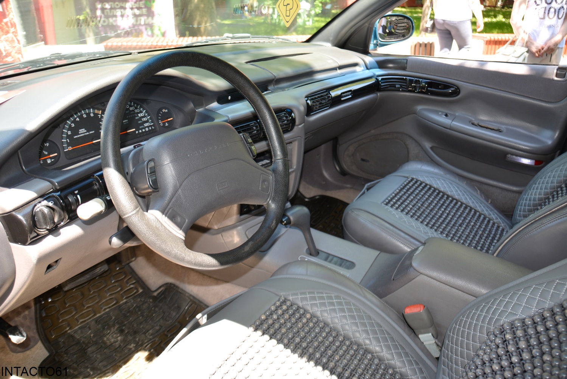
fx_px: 425
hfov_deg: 67.4
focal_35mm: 27
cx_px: 284
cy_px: 190
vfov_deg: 47.9
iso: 220
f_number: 3.5
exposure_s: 1/125
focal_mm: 18
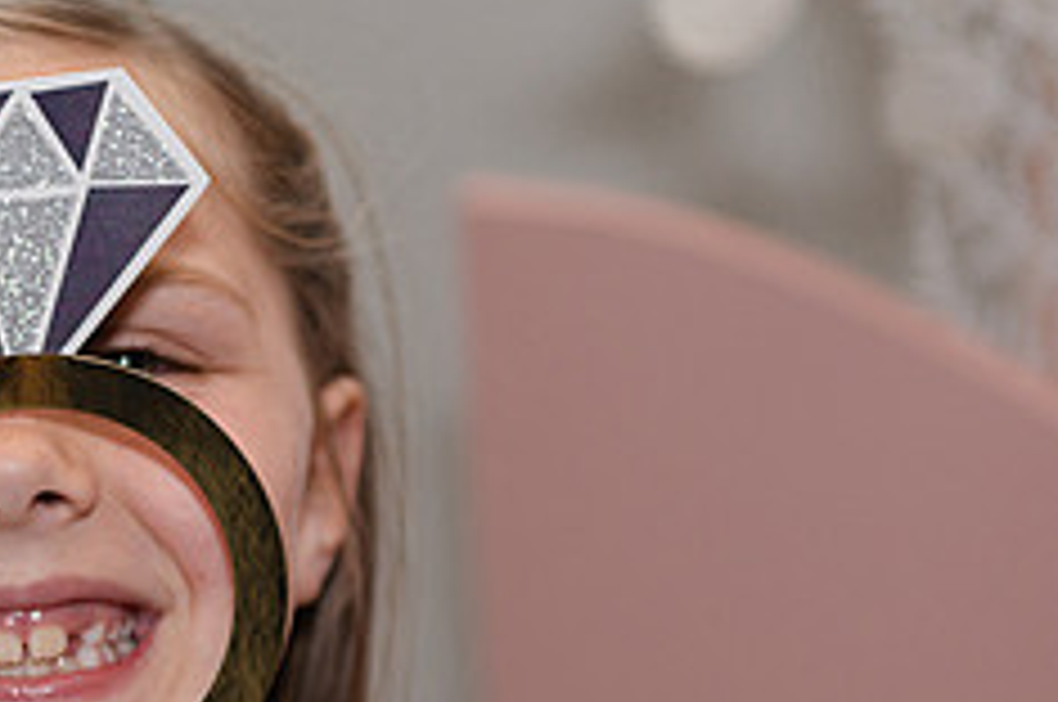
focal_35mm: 173
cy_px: 531
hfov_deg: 11.7
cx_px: -126
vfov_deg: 7.9
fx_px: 5077
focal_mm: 70
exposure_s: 1/200
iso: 640
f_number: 2.8
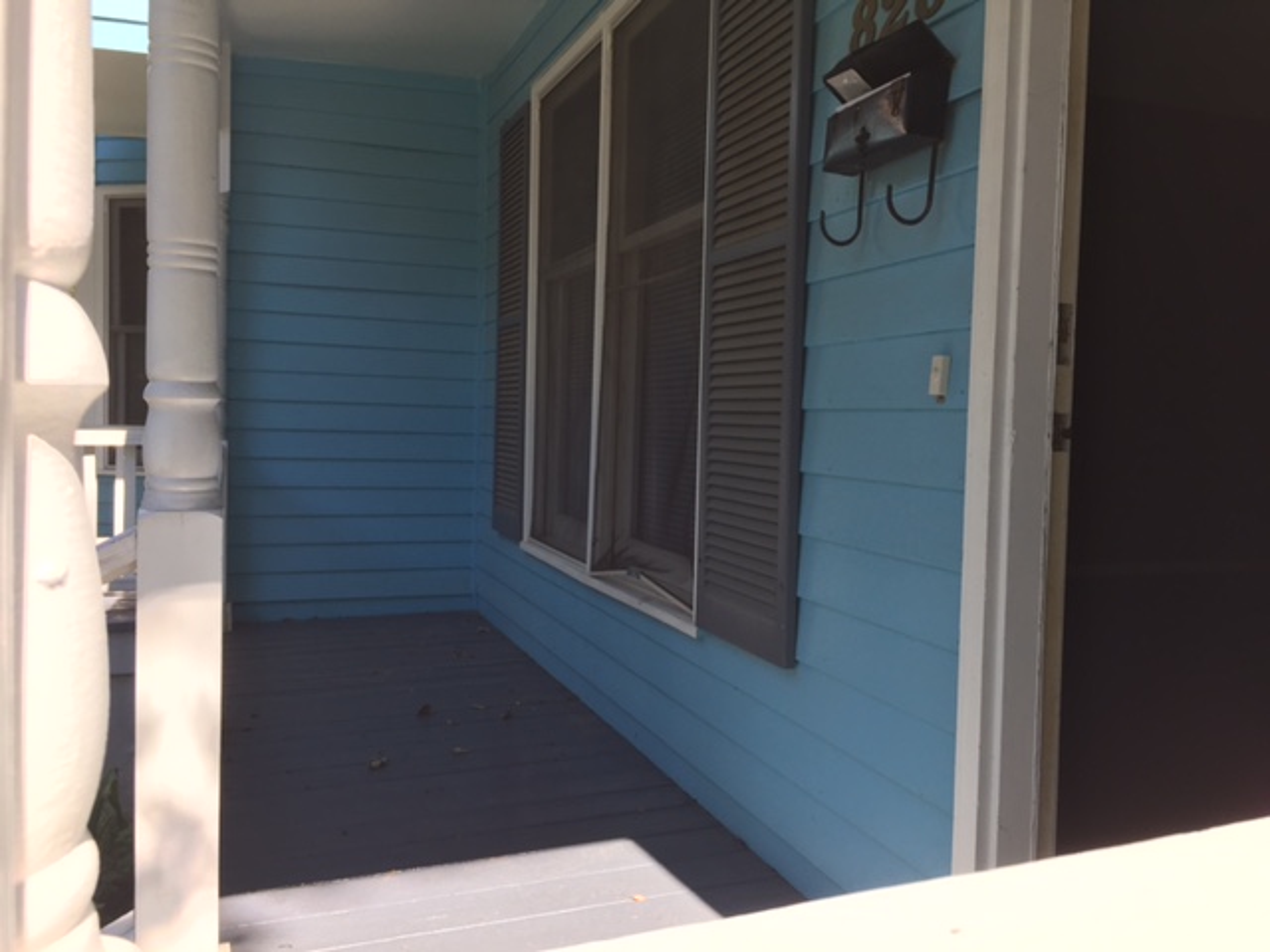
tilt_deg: -2.2
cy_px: 476
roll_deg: -2.6
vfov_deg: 48.2
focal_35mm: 29
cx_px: 635
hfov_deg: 61.7
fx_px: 1064
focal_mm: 4.15
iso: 32
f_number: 2.2
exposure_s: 1/534
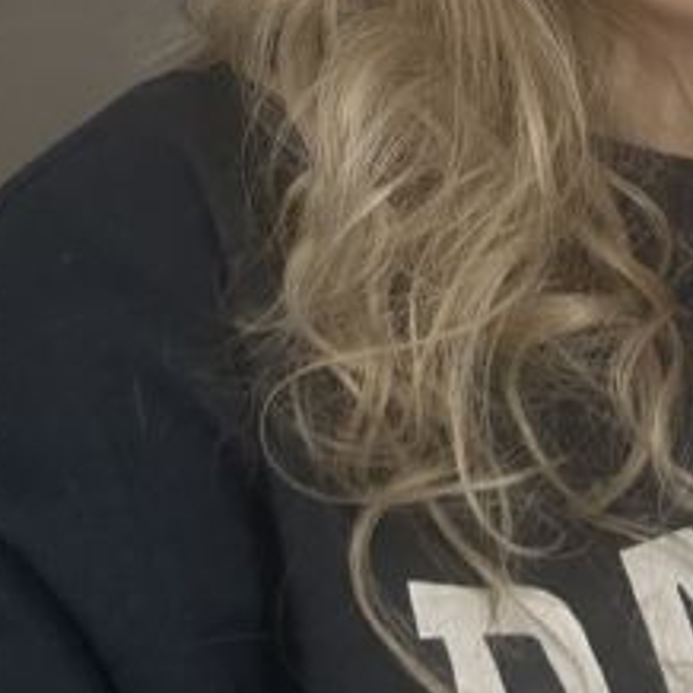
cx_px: 696
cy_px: -207
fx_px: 1653
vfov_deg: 21.4
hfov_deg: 22.7
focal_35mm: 73
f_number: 1.9
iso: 100
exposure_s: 1/60
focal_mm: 2.69
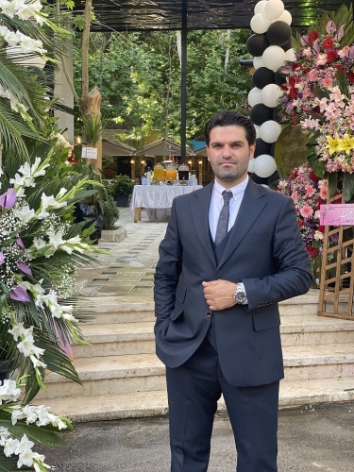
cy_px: 236
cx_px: 177
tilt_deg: -3.5
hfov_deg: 28.0
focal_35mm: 52
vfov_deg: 36.8
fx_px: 709
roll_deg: -1.2
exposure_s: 1/100
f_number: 2
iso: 64
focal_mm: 6
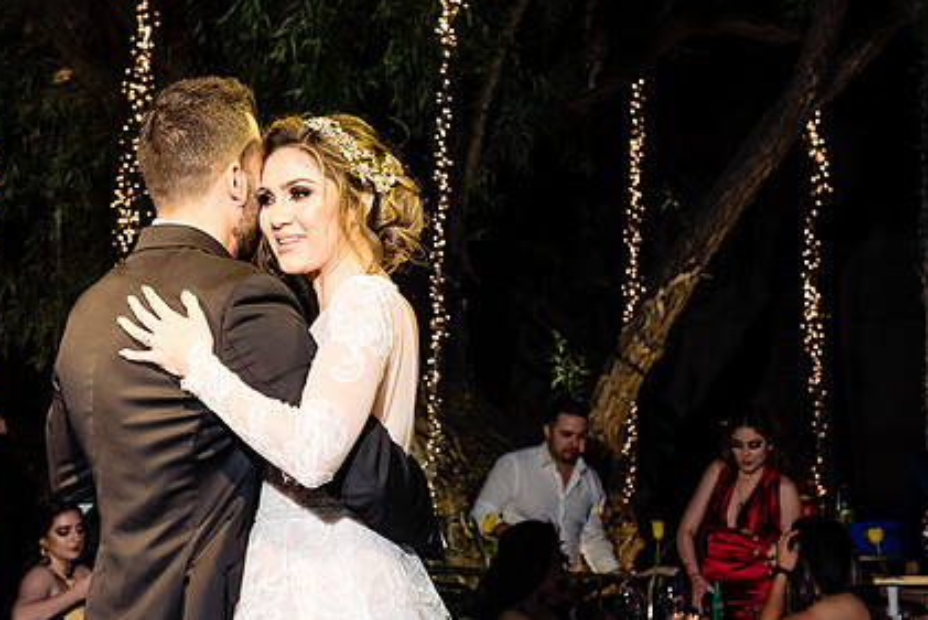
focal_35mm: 91
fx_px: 2346
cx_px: 362
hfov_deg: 22.3
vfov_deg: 15.0
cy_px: 314
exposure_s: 1/200
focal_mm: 66
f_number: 8
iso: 1600
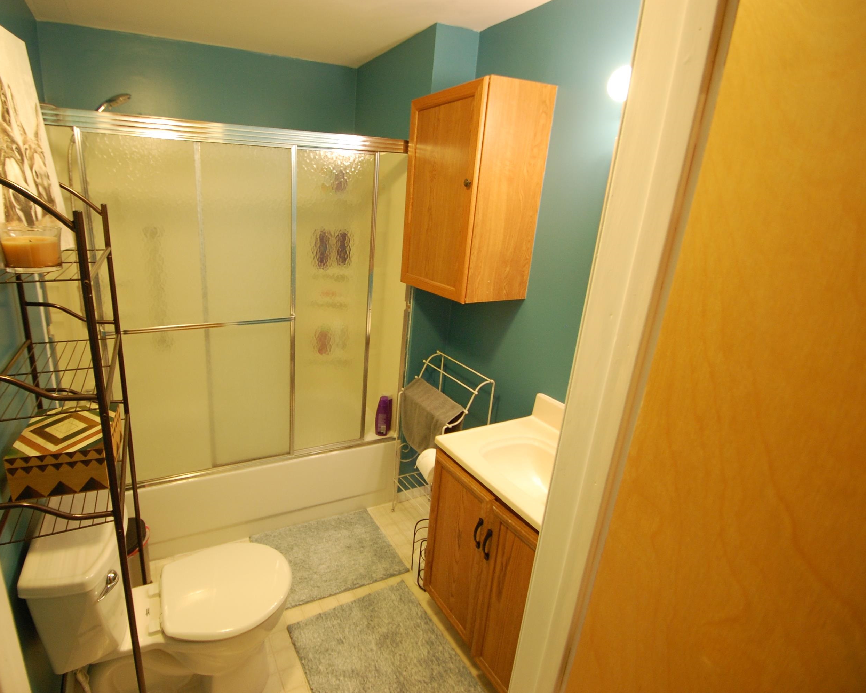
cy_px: 347
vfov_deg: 77.0
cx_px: 343
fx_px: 436
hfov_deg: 88.4
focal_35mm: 17
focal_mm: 10
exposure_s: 1/30
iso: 800
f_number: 3.5
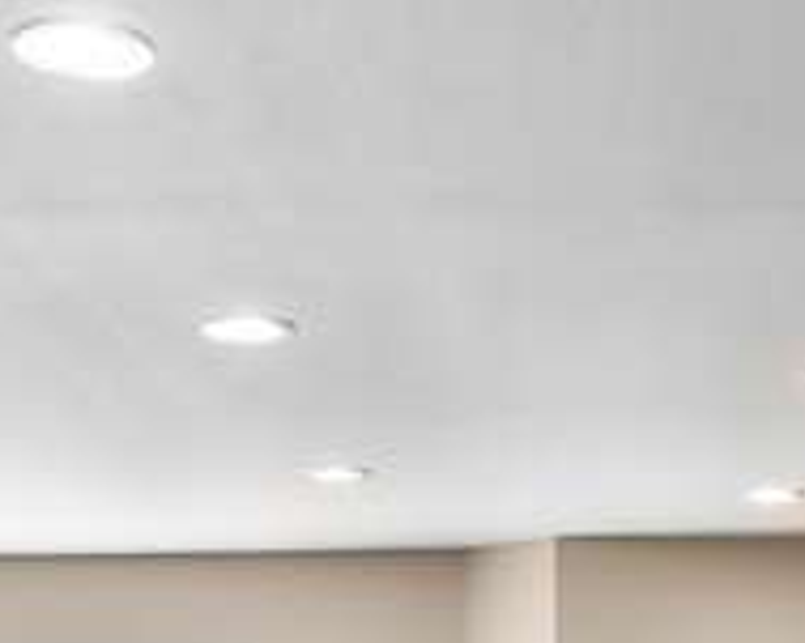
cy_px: 1173
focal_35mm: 71
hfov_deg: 26.7
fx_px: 1691
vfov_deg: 17.3
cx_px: 464
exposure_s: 1/5
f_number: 8
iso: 400
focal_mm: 14
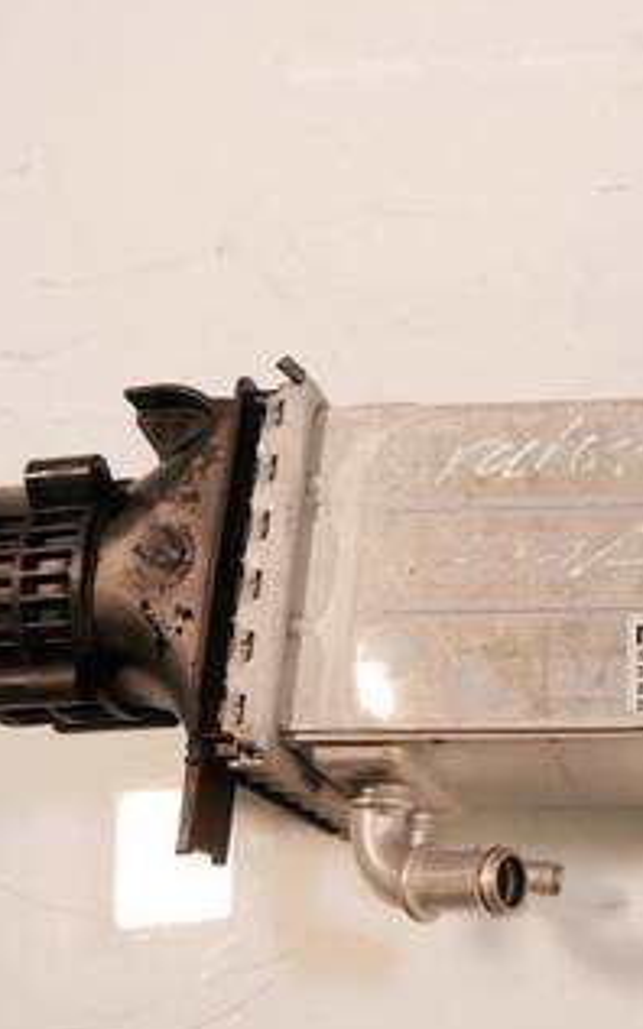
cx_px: 617
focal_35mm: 45
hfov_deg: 27.2
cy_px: 493
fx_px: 1262
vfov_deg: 44.4
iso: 800
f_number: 3.5
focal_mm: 14
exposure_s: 1/125
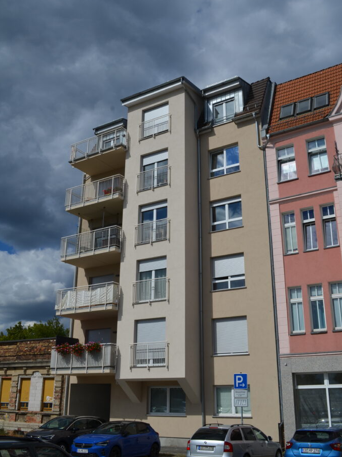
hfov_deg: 39.6
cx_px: 171
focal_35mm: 36
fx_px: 475
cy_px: 204
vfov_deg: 51.3
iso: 100
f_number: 10
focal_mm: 22
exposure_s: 1/400
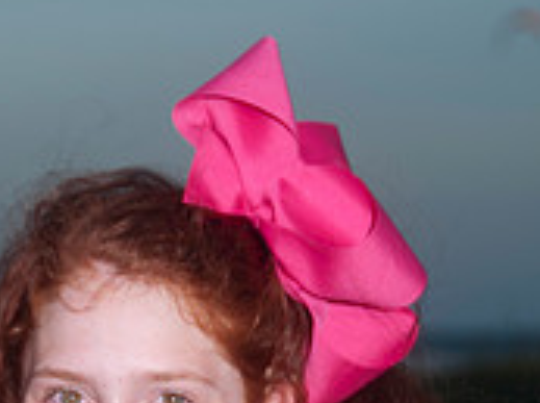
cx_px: 176
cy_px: 606
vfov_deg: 4.4
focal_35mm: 338
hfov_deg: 5.9
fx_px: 5262
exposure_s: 1/250
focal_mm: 90
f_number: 7.1
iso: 100
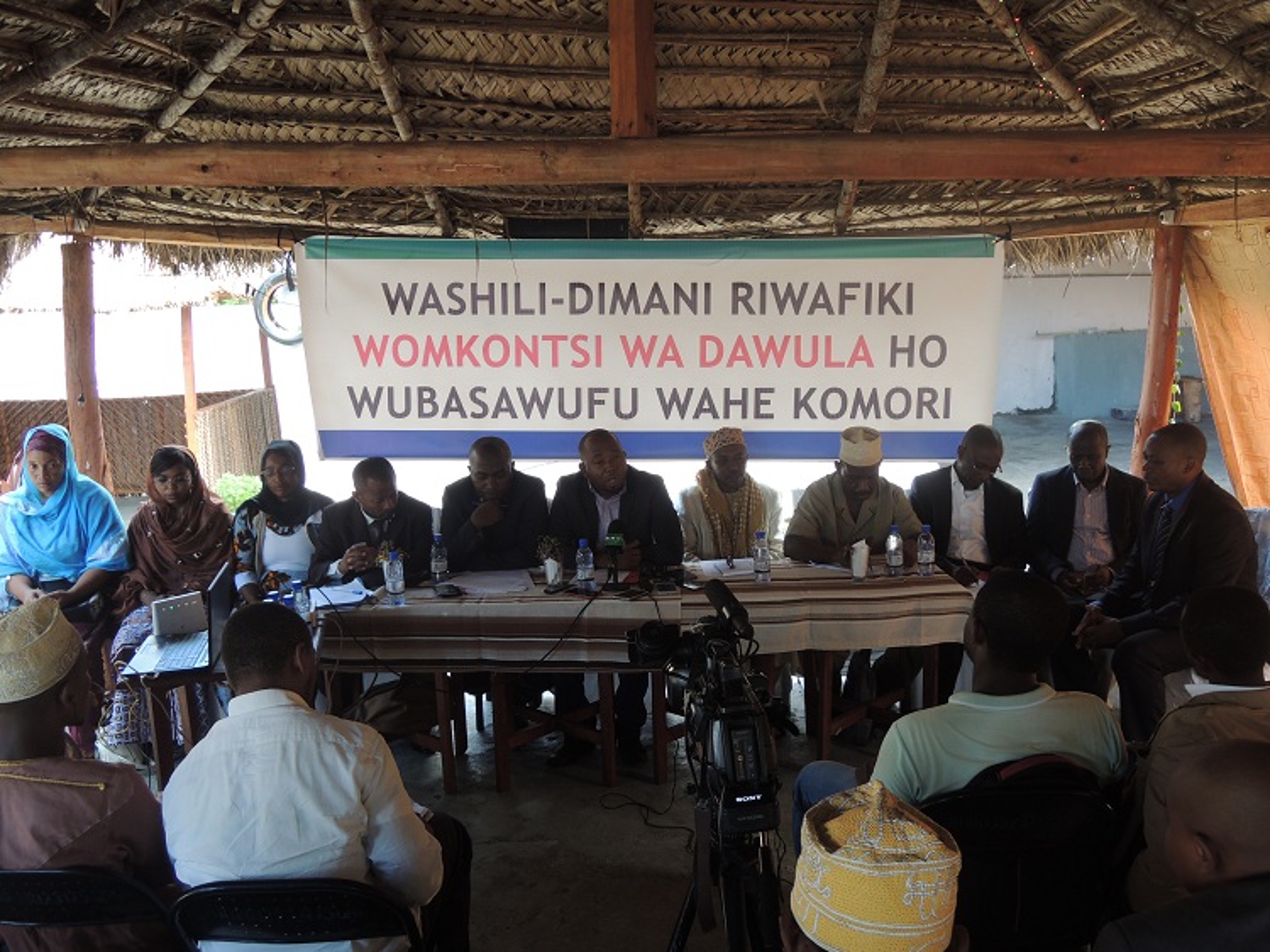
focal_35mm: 31
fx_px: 1137
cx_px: 635
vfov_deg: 45.4
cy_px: 476
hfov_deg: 58.4
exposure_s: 1/30
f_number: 3
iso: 100
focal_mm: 5.5
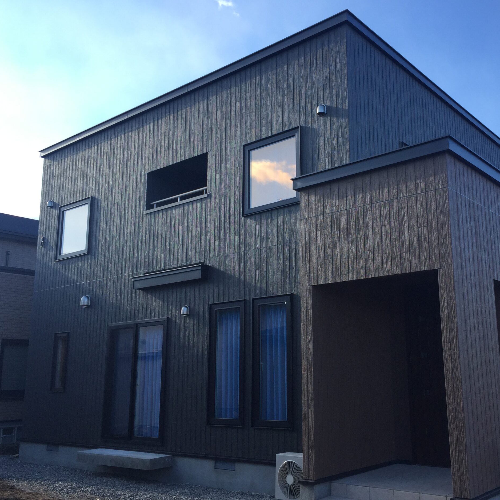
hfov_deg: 46.7
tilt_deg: +12.9
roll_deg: +1.3
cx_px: 318
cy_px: 254
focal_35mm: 35
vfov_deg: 47.2
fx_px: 572
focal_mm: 4.15
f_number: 2.2
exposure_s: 1/694
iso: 32
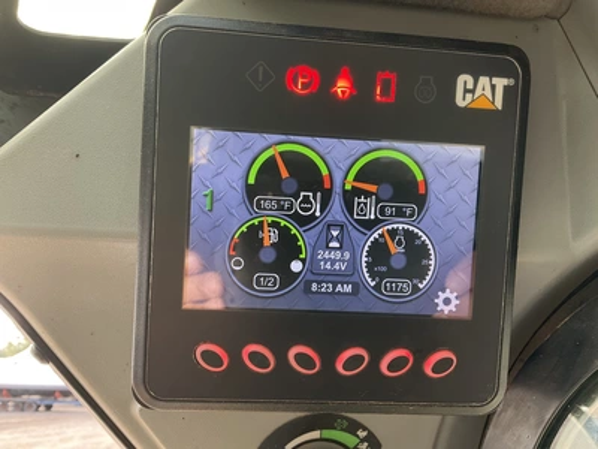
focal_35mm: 29
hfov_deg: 61.7
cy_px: 224
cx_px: 299
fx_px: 501
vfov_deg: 48.2
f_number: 1.8
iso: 64
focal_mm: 3
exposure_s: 1/106
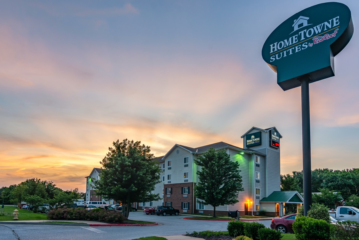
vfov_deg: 59.5
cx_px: 180
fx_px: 209
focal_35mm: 21
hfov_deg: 81.2
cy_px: 120
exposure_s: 1/80
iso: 320
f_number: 9
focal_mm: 14
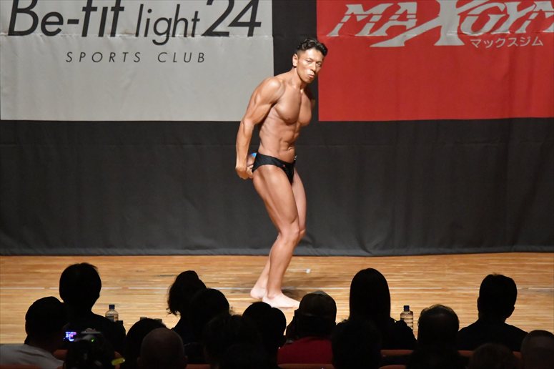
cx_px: 277
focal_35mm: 240
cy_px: 184
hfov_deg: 8.6
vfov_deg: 5.7
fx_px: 3692
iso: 12800
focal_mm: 160
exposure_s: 1/400
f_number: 5.6
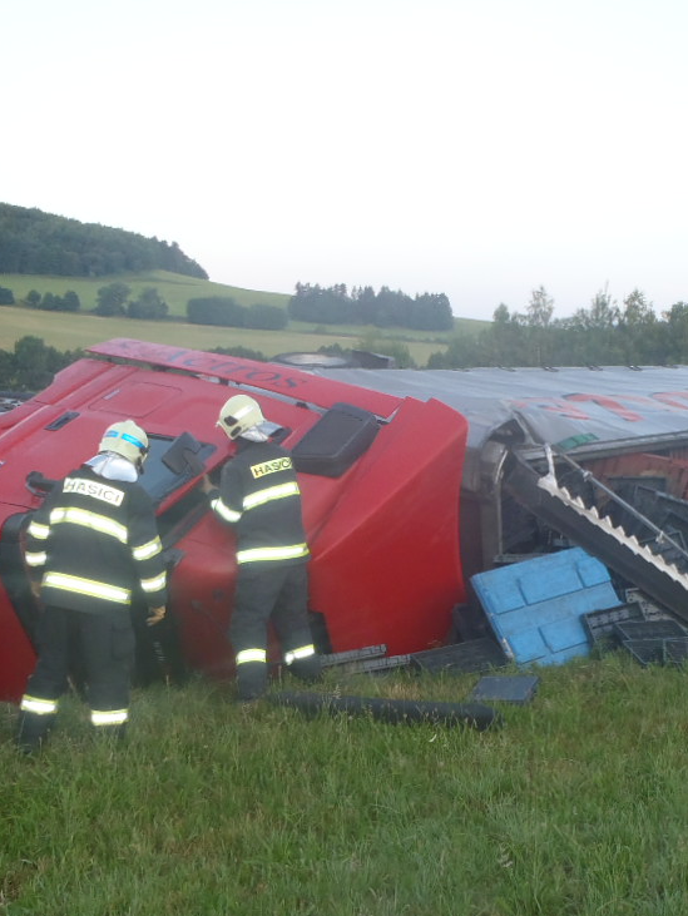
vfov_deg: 38.8
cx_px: 553
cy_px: 523
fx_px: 1297
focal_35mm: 49
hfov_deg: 29.0
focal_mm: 5
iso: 125
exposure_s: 1/30
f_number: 3.9
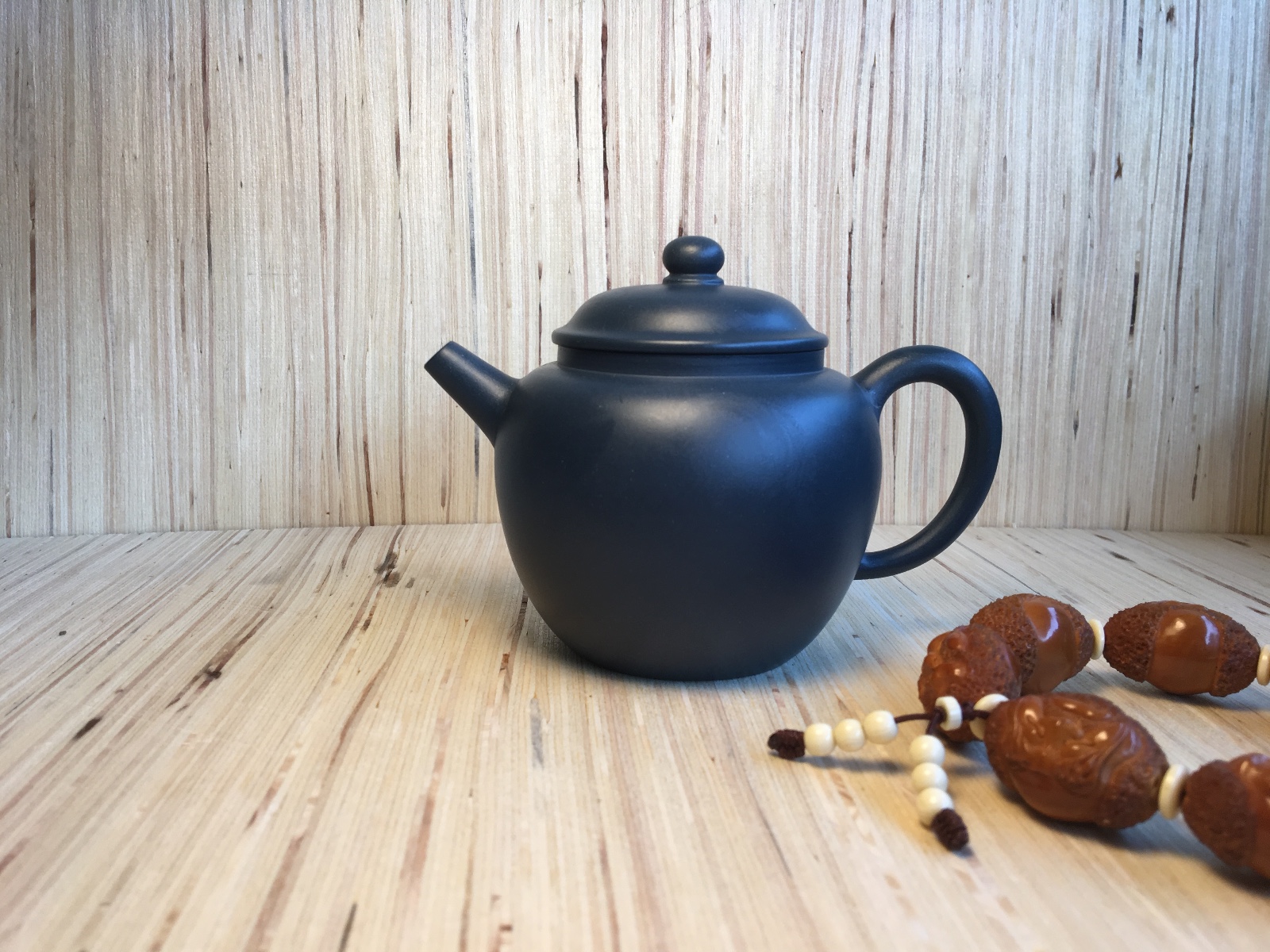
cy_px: 476
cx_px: 635
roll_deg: -0.9
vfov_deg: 48.2
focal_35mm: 29
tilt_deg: -9.7
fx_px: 1064
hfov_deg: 61.7
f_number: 2.2
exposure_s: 1/100
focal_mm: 4.15
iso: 25
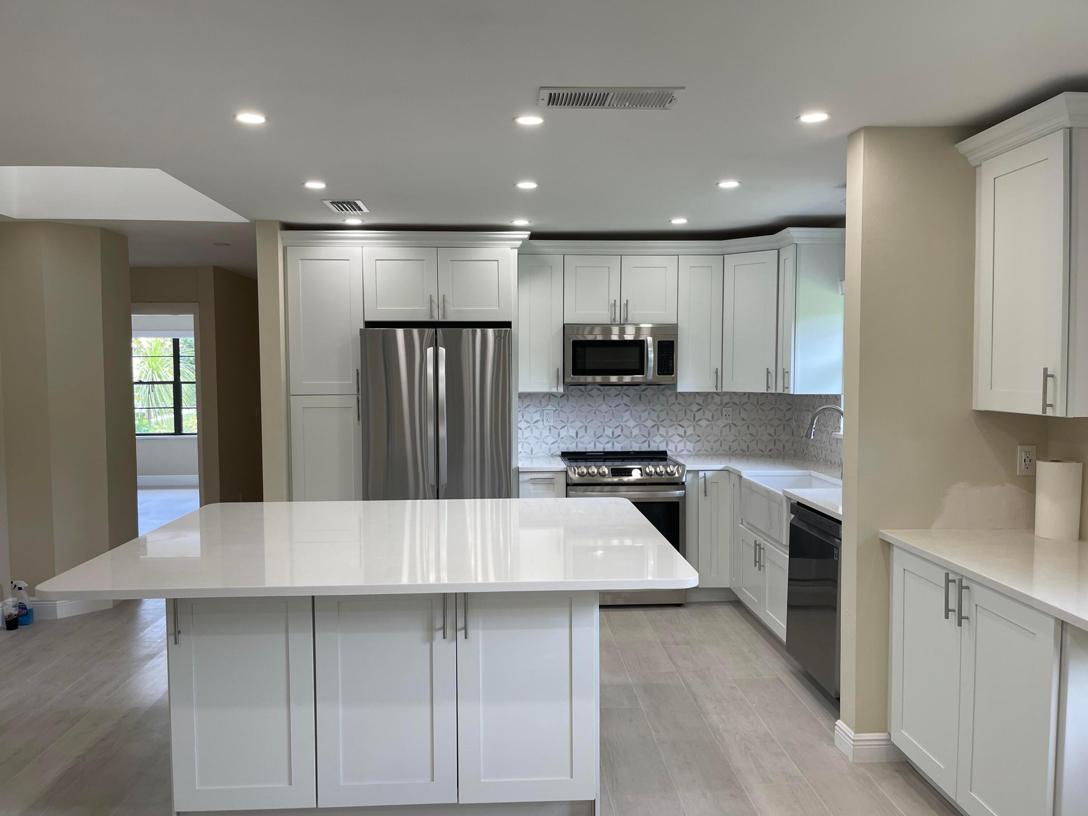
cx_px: 544
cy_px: 408
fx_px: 817
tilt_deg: -4.9
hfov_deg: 67.3
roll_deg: +0.3
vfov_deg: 53.1
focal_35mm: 26
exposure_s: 1/120
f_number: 1.6
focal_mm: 5.1
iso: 40
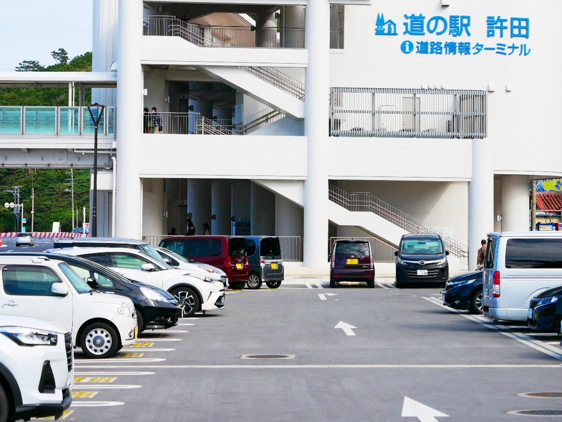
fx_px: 1852
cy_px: 139
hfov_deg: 17.3
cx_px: 316
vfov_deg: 13.0
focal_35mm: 114
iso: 200
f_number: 3.9
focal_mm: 40
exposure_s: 1/2500
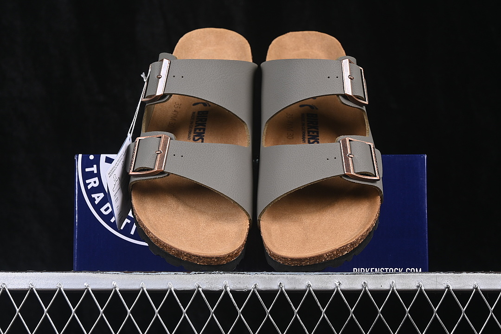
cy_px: 167
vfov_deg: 18.2
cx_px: 250
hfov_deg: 27.0
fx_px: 1044
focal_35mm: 75
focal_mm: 50
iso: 160
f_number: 6.3
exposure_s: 1/60
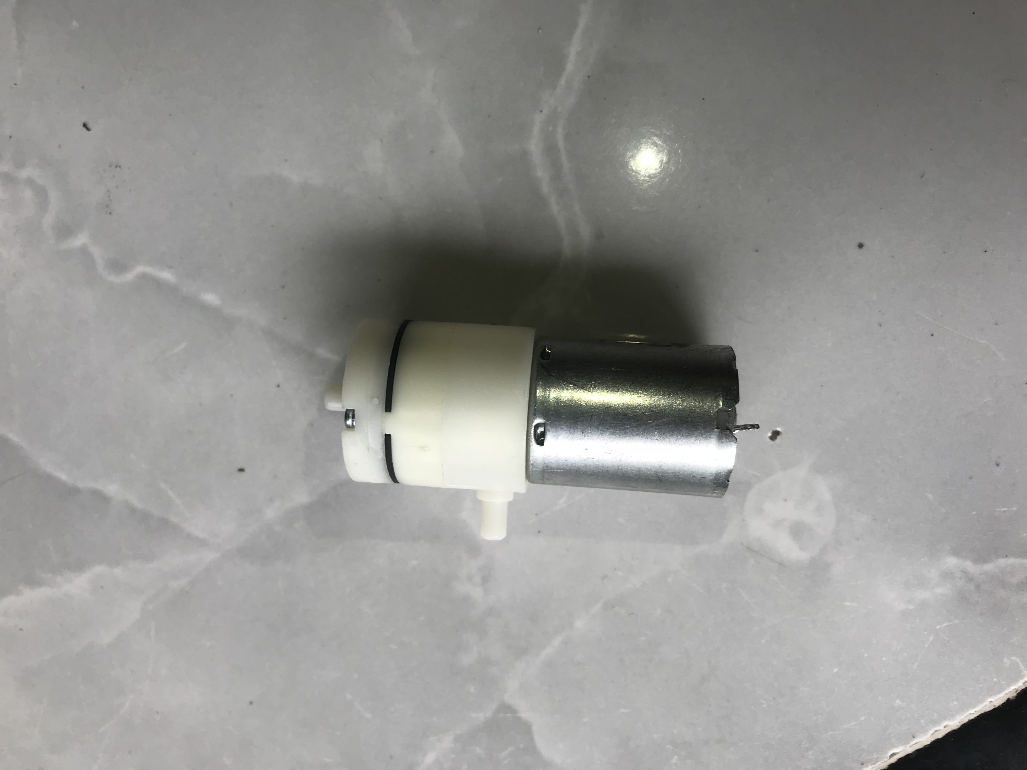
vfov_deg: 49.7
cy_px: 385
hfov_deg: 63.4
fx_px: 831
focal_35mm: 28
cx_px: 514
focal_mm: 3.99
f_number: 1.8
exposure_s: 1/185
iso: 20
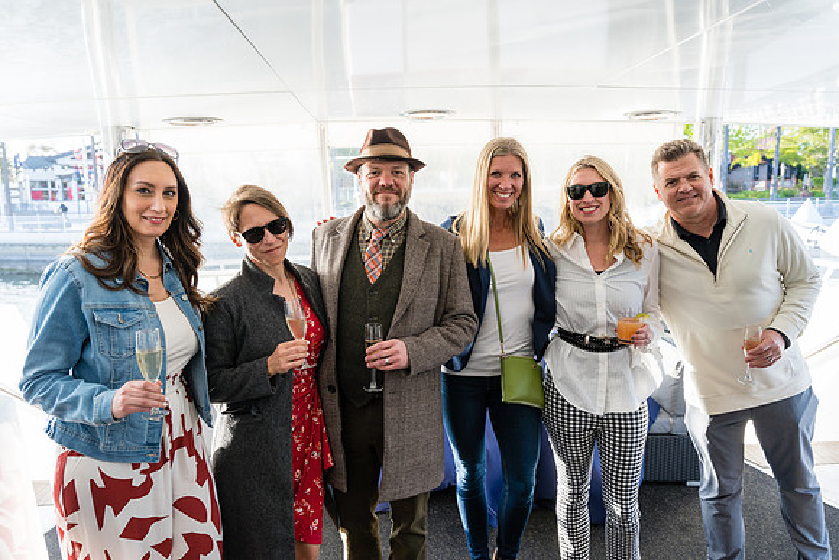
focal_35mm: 27
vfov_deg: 48.6
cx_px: 420
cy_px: 280
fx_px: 620
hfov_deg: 68.2
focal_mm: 26.6
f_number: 3.5
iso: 160
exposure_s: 1/160
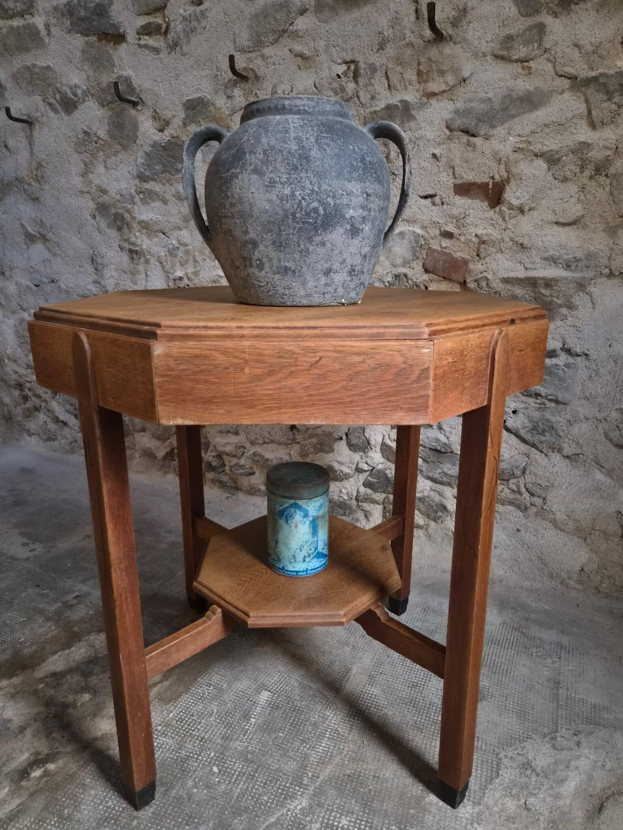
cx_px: 312
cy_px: 415
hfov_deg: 58.9
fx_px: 552
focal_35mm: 23
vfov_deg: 73.9
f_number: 1.8
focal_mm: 5.4
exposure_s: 1/100
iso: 1250
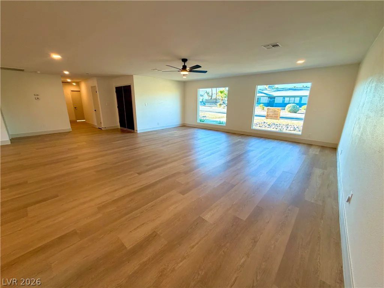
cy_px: 144
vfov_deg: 85.7
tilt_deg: -14.9
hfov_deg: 102.1
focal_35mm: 14
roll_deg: +0.7
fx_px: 155
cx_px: 192
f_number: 2.2
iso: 160
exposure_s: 1/120
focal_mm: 2.22
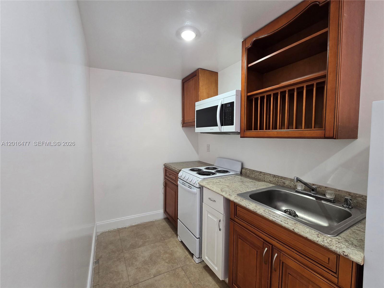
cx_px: 192
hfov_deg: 106.2
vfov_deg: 89.9
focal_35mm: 13
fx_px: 144
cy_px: 144
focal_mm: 2.2
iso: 200
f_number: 2.2
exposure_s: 1/60.2
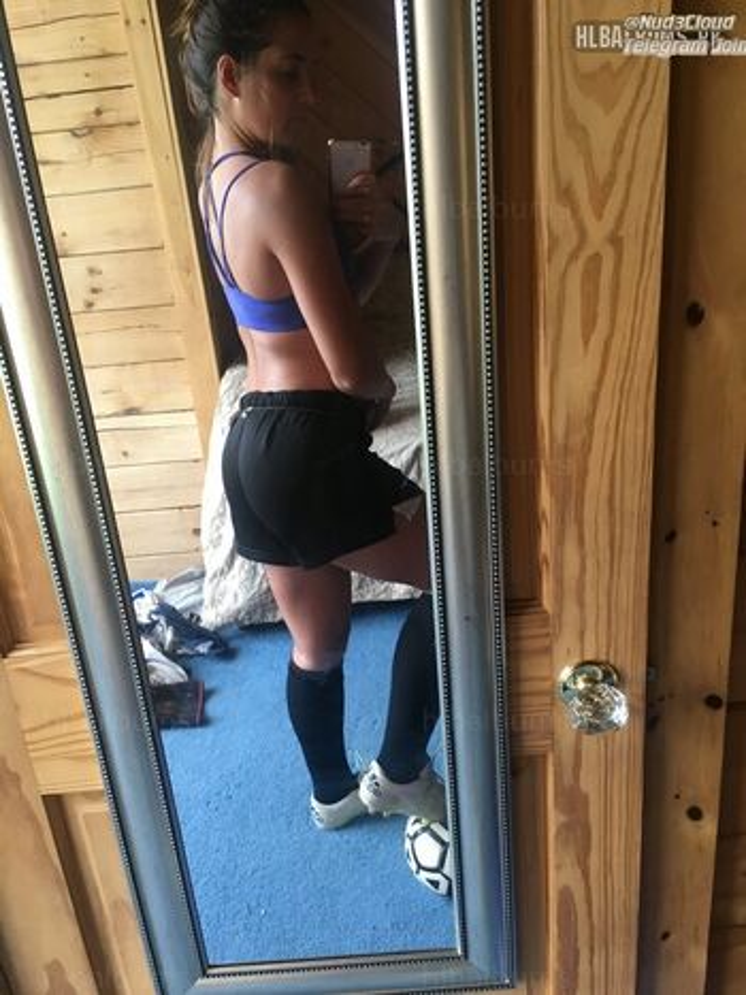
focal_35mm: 29
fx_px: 834
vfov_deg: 61.7
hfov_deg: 48.2
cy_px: 498
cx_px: 373
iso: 80
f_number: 2.2
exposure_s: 1/30
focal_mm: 4.15
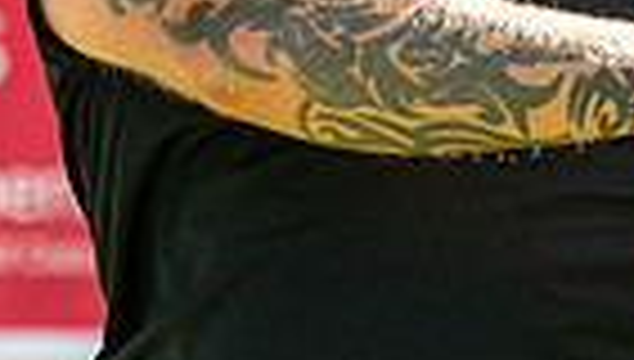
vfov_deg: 0.6
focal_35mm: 2160
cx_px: 341
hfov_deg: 1.0
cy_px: -291
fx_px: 36388
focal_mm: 300
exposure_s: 1/800
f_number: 4
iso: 200
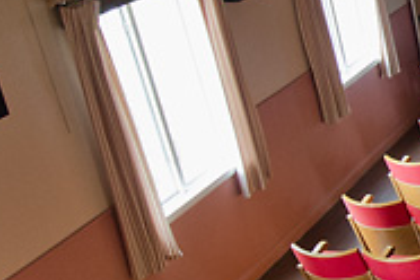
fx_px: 1003
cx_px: 752
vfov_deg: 15.8
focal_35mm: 86
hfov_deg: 18.5
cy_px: 217
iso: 1600
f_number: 4
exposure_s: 1/30
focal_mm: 16
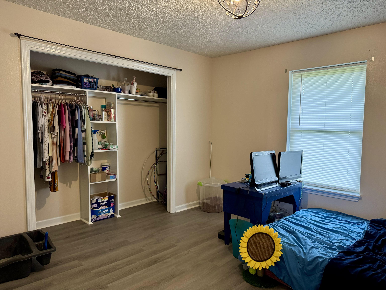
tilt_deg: -4.4
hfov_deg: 71.6
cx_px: 193
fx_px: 268
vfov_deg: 56.8
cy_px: 145
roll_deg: -0.9
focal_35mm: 24
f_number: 1.78
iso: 320
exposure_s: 1/60
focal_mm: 6.76
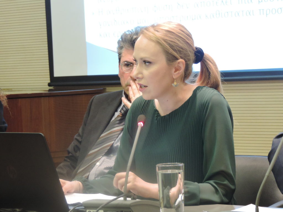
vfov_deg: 9.6
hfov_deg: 12.7
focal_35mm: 155
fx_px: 1267
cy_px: 106
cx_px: 142
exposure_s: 1/20
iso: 800
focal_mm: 27.6
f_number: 4.4
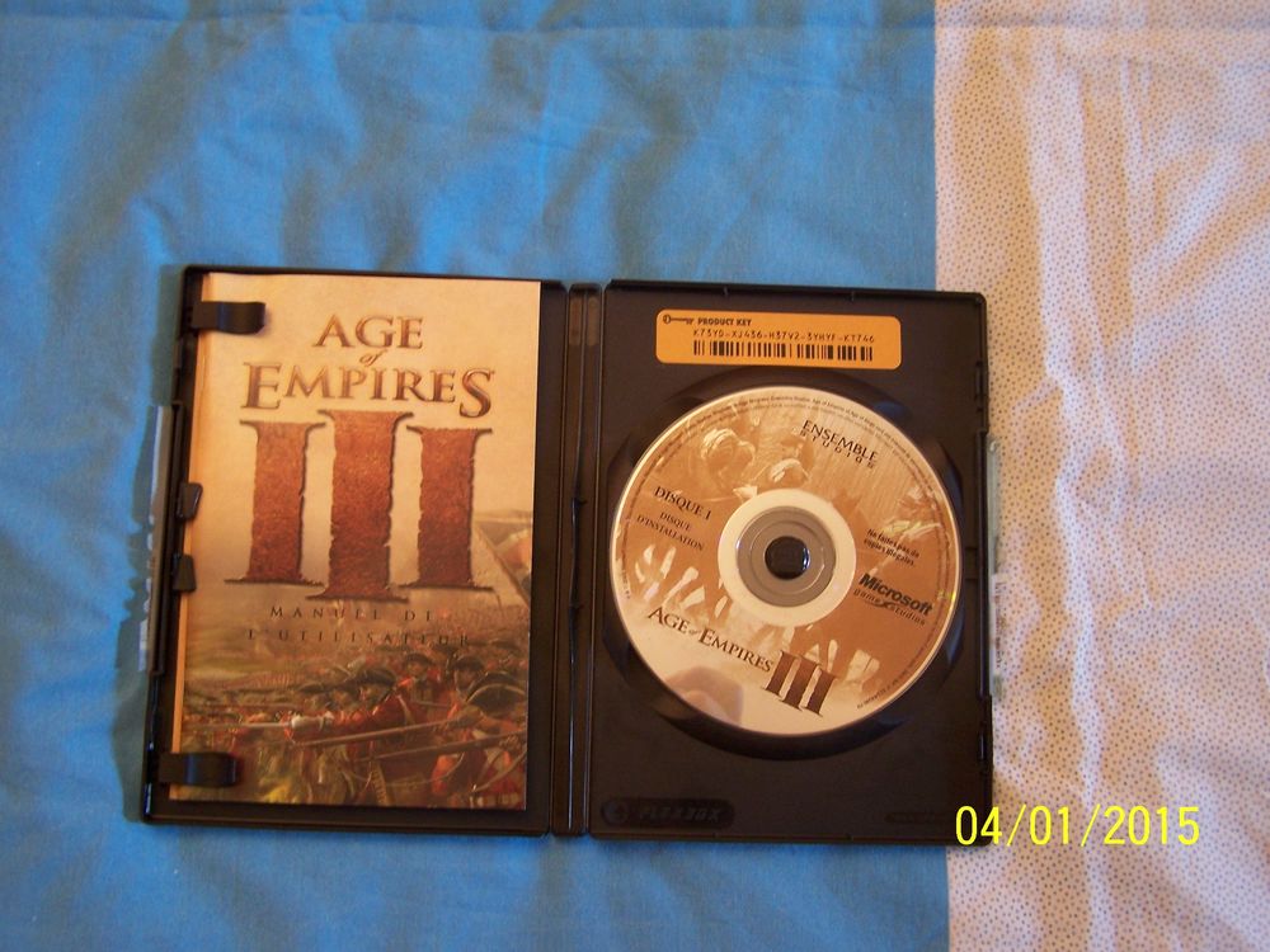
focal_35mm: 38
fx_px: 1394
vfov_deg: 37.7
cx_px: 635
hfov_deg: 49.0
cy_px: 476
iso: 140
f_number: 2.8
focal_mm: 6.3
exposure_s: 1/20
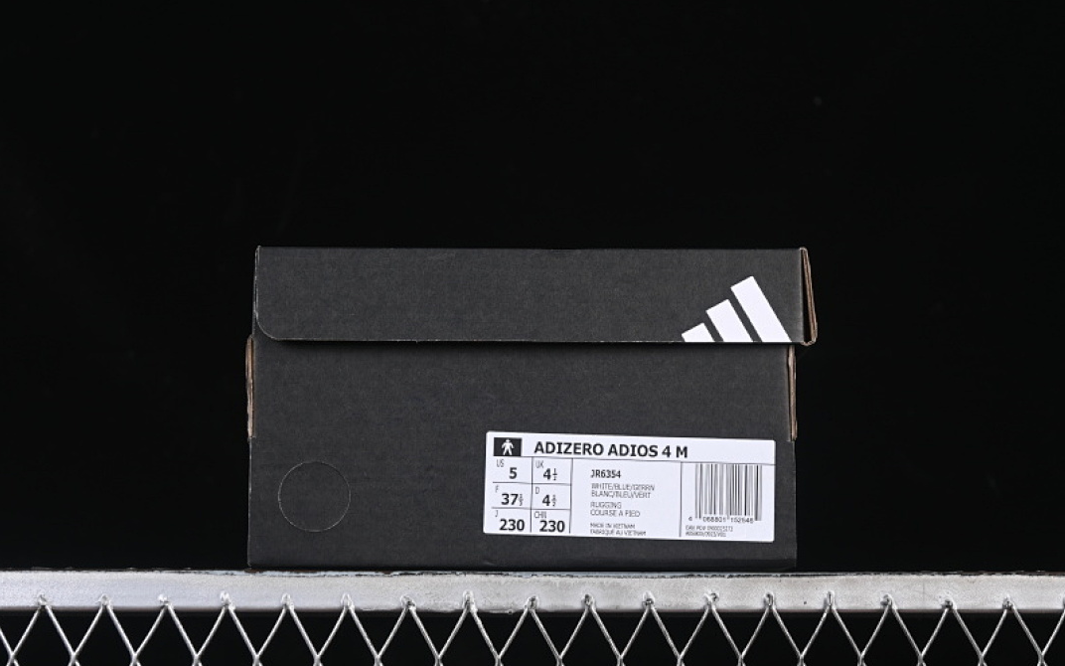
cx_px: 532
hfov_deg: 26.8
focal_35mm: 77
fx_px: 2235
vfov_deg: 16.9
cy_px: 351
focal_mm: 50
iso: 160
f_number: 6.3
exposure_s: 1/60
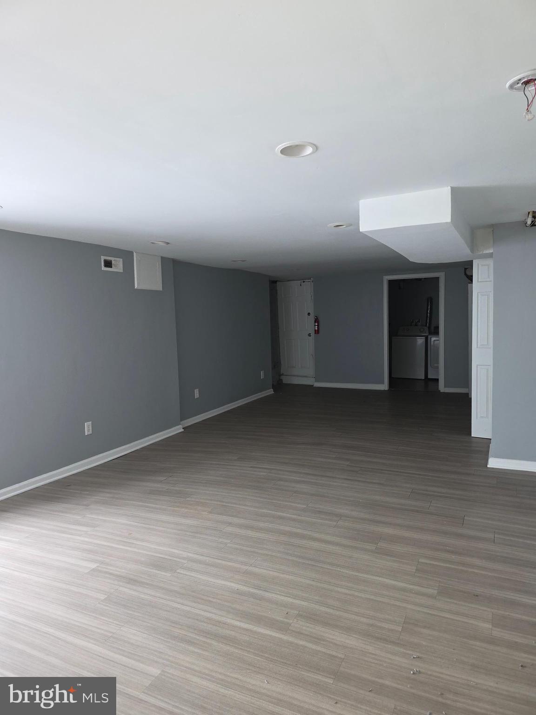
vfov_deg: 73.9
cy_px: 358
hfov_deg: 58.9
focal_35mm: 23
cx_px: 268
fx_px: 475
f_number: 1.7
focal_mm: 6.3
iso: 125
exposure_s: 1/20
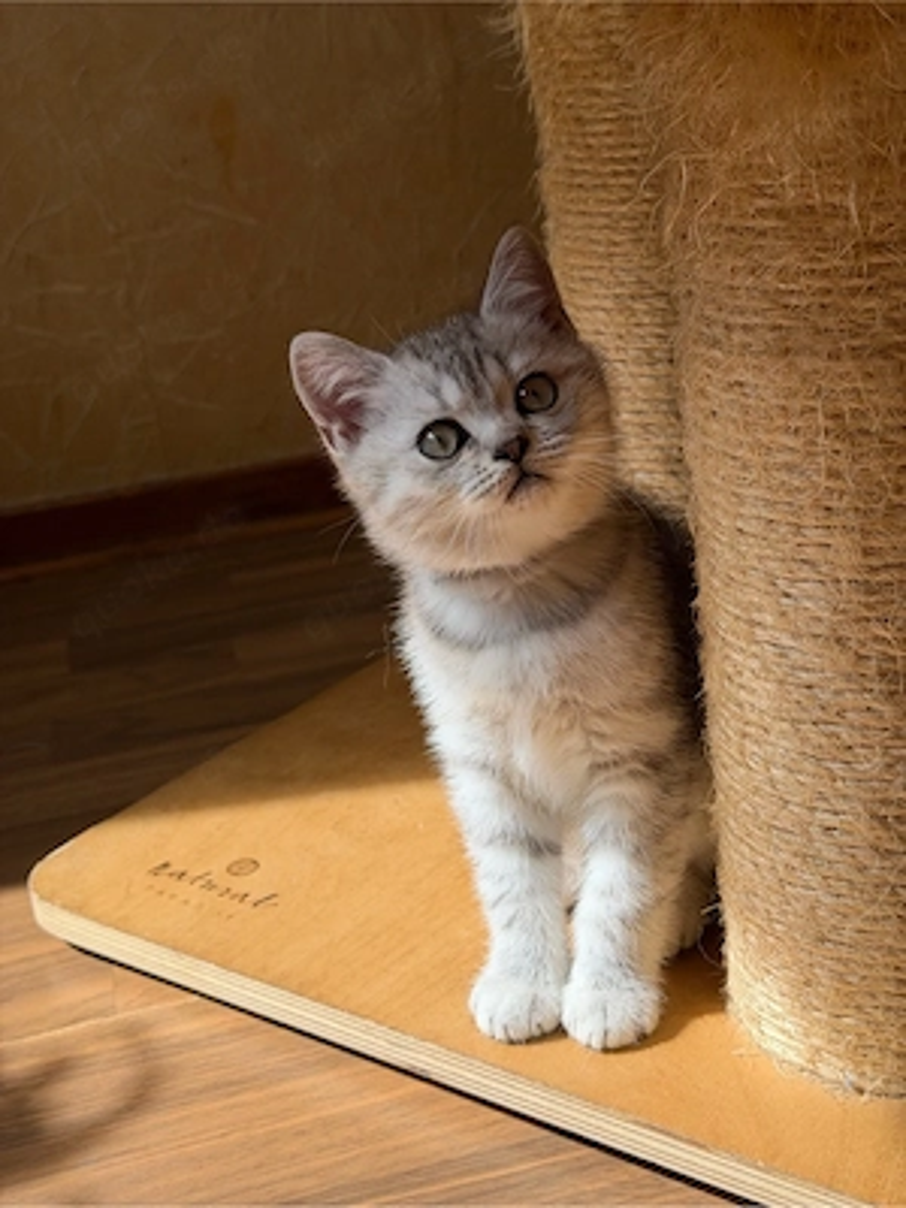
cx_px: 453
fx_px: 1675
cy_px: 604
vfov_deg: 39.7
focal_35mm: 48
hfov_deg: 30.3
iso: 64
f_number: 1.78
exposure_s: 1/712
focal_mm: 6.76
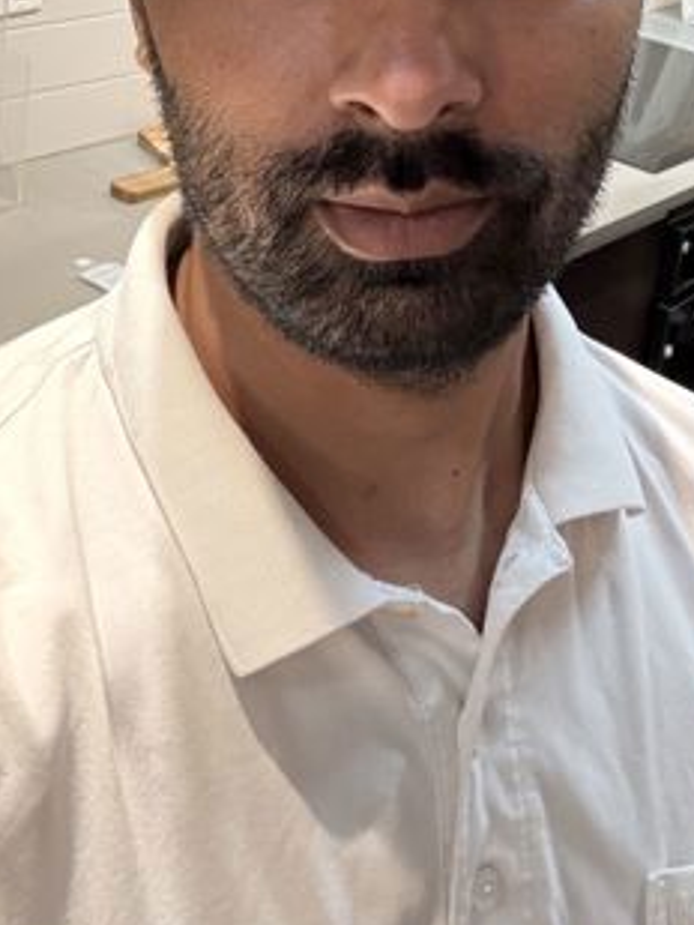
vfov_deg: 31.9
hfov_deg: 25.6
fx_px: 1523
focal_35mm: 57
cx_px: 437
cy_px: 70
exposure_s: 1/40
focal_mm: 2.69
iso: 320
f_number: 1.9
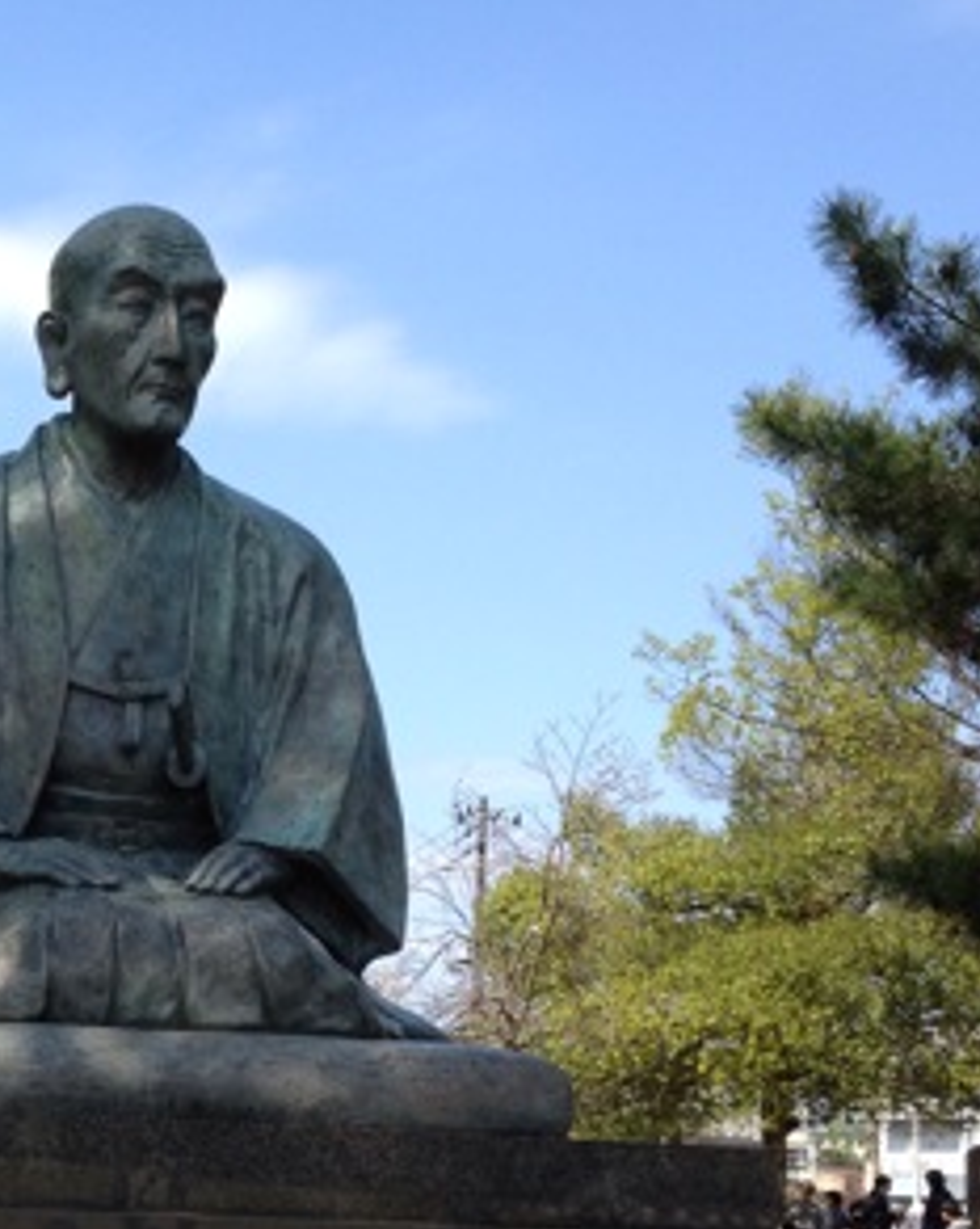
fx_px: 2723
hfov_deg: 19.9
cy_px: 939
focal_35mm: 75
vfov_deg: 25.1
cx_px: 42
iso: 64
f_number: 2.4
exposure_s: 1/905
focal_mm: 4.28
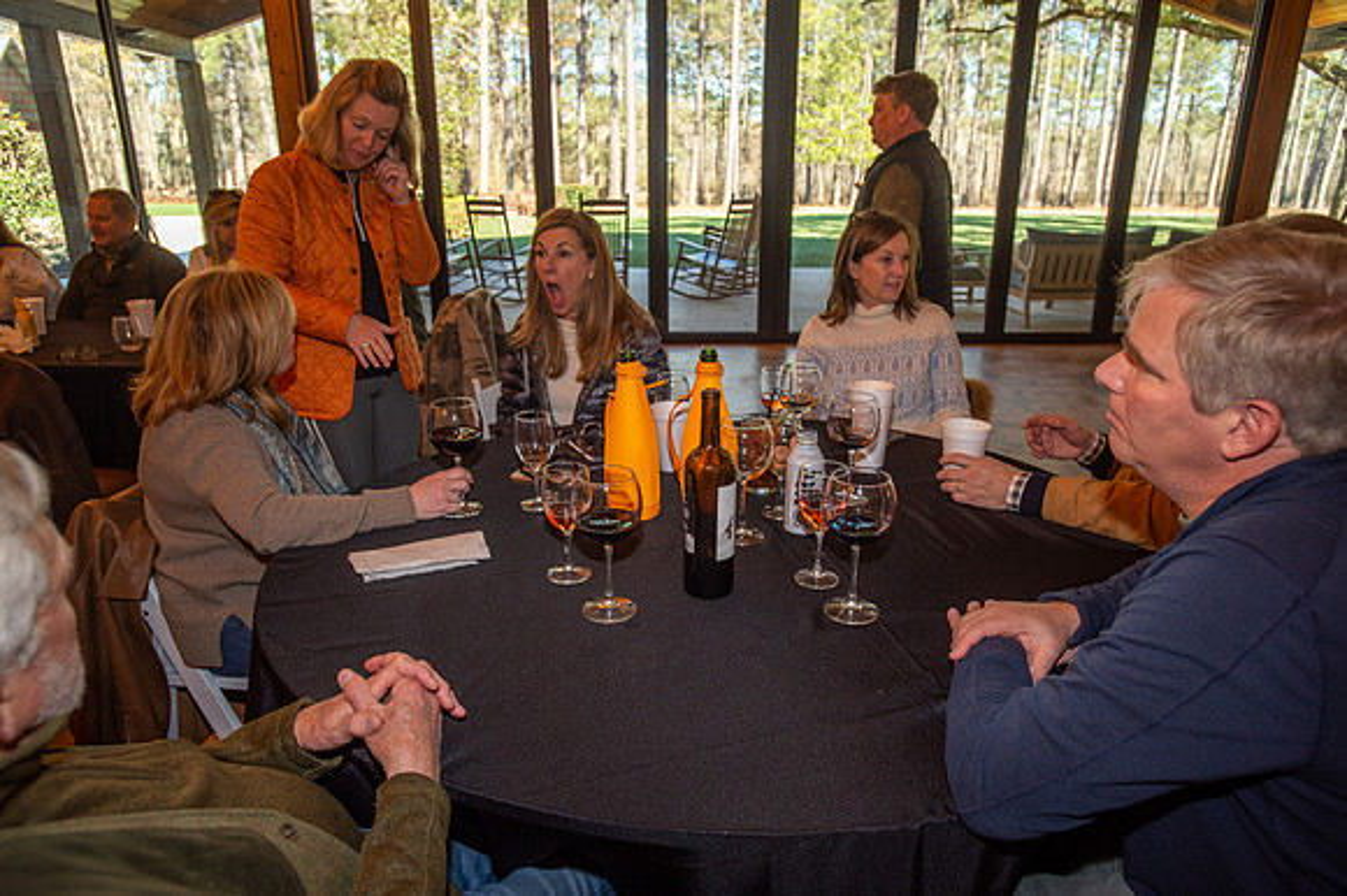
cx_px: 674
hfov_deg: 73.8
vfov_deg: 53.1
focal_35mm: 24
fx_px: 897
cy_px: 448
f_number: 4.5
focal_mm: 24
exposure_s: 1/200
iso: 400
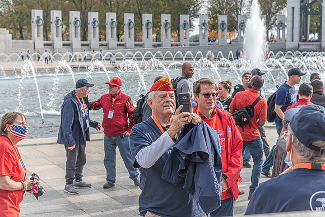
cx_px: 162
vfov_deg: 20.6
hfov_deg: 30.5
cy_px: 108
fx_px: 596
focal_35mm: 66
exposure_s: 1/800
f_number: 7.1
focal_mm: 66
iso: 500
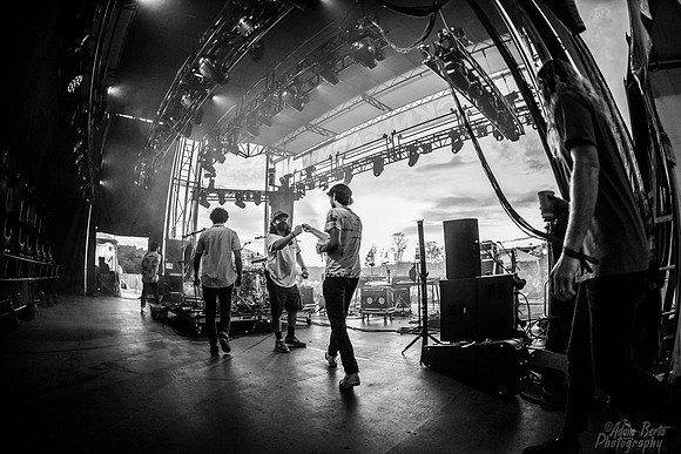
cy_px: 227
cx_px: 340
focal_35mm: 16
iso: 2000
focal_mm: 16
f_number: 2.8
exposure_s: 1/250
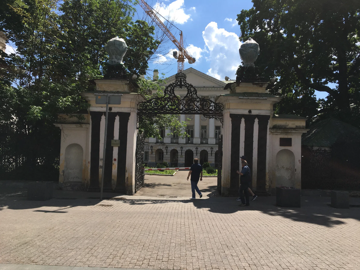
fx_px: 302
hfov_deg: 61.7
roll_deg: -1.2
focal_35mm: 29
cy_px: 135
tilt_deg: +5.3
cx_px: 180
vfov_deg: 48.2
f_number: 2.2
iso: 25
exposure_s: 1/1923
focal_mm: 4.15
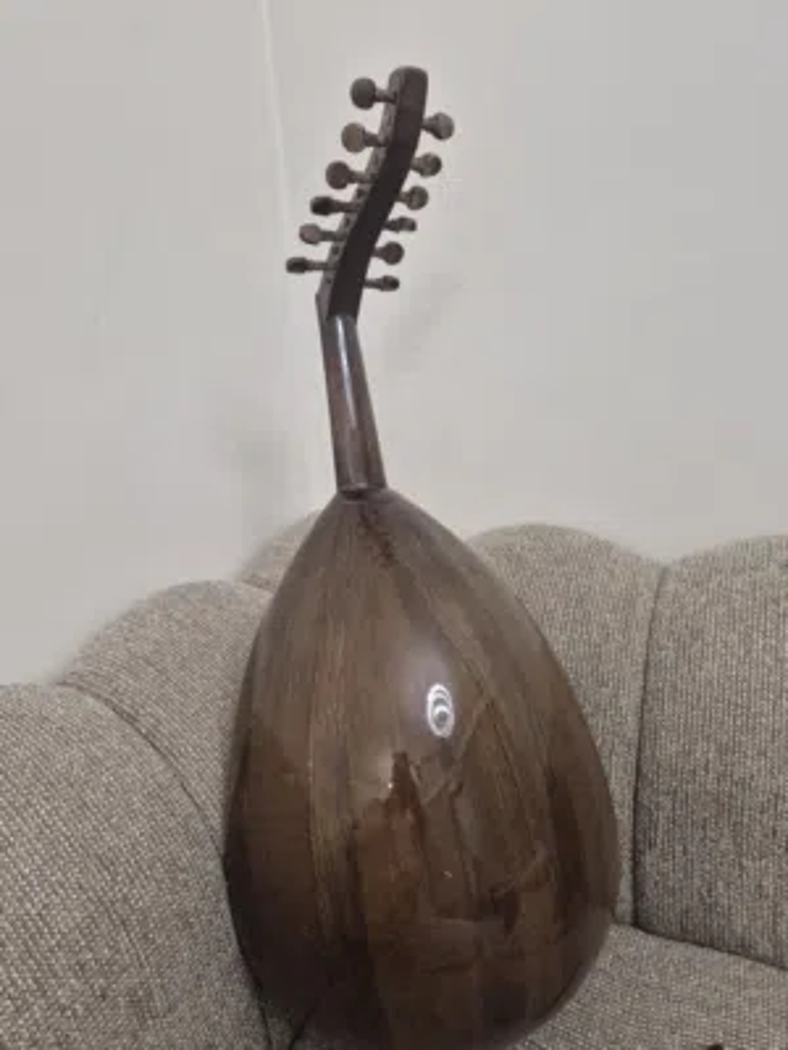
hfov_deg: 58.9
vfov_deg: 73.9
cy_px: 525
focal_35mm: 23
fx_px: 698
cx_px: 394
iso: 64
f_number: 1.8
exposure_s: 1/100
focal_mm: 5.4
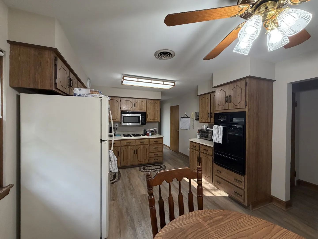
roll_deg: -0.1
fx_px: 129
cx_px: 159
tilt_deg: +1.2
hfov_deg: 102.1
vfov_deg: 85.7
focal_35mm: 14
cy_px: 120
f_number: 2.2
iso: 200
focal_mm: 2.22
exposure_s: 1/60
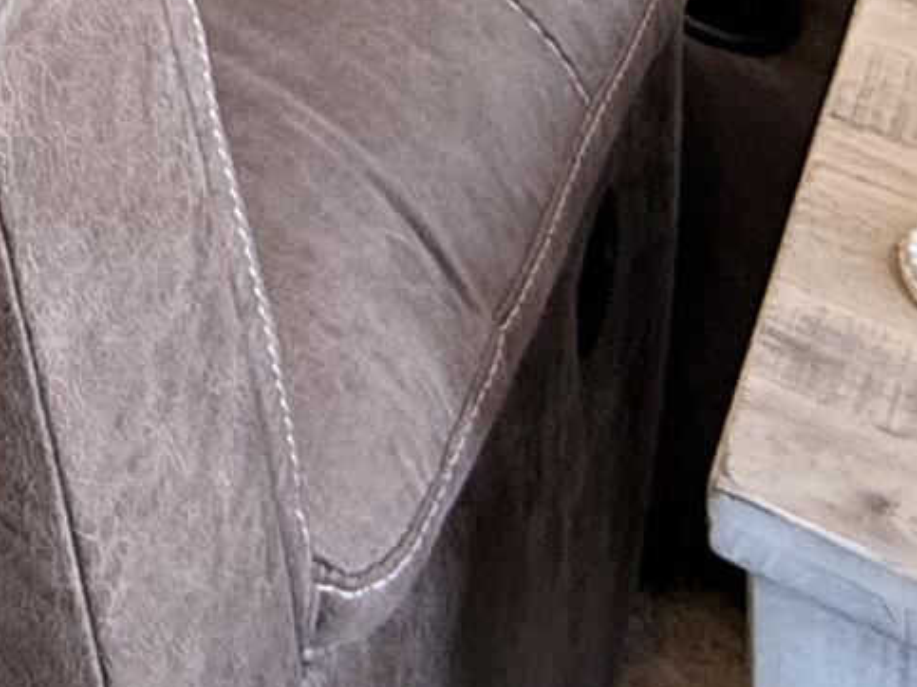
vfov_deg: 11.2
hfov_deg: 17.8
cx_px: -761
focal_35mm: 87
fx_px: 2304
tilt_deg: -0.3
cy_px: -1342
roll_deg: +0.1
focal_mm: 2.22
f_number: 2.2
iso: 160
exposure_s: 1/120
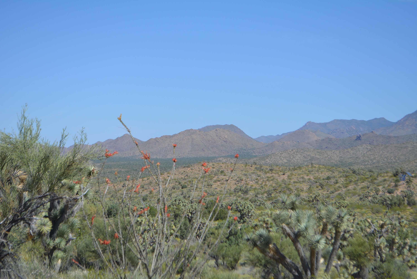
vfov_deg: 16.6
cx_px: 208
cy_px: 140
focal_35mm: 82
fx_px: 956
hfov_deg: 24.6
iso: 400
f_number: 7.1
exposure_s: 1/1600
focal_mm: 55
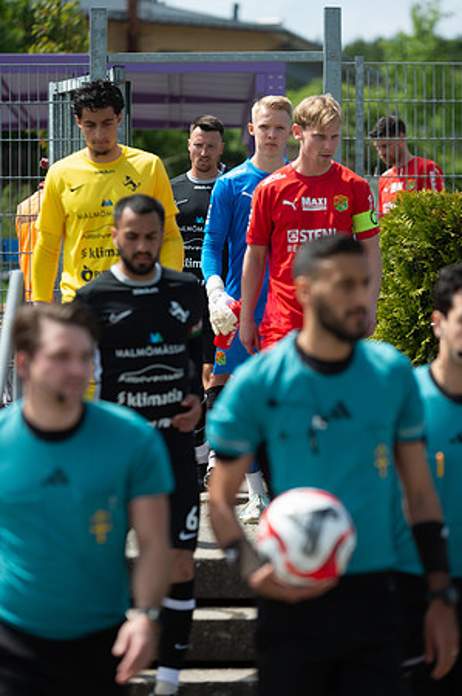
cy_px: 348
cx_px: 231
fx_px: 3087
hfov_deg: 8.6
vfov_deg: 12.9
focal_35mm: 160
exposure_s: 1/1600
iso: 160
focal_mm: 160
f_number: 4
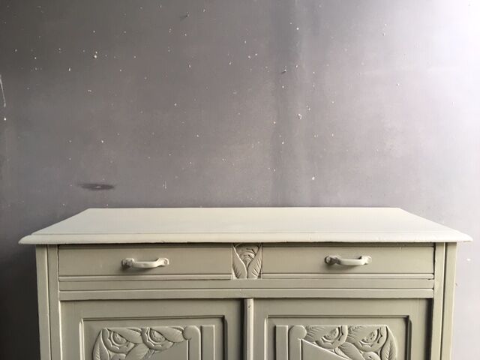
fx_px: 402
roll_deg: +1.2
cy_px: 180
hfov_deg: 61.7
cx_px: 240
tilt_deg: -6.2
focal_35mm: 29
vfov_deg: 48.2
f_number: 2.2
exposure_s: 1/33
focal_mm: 4.15
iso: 25
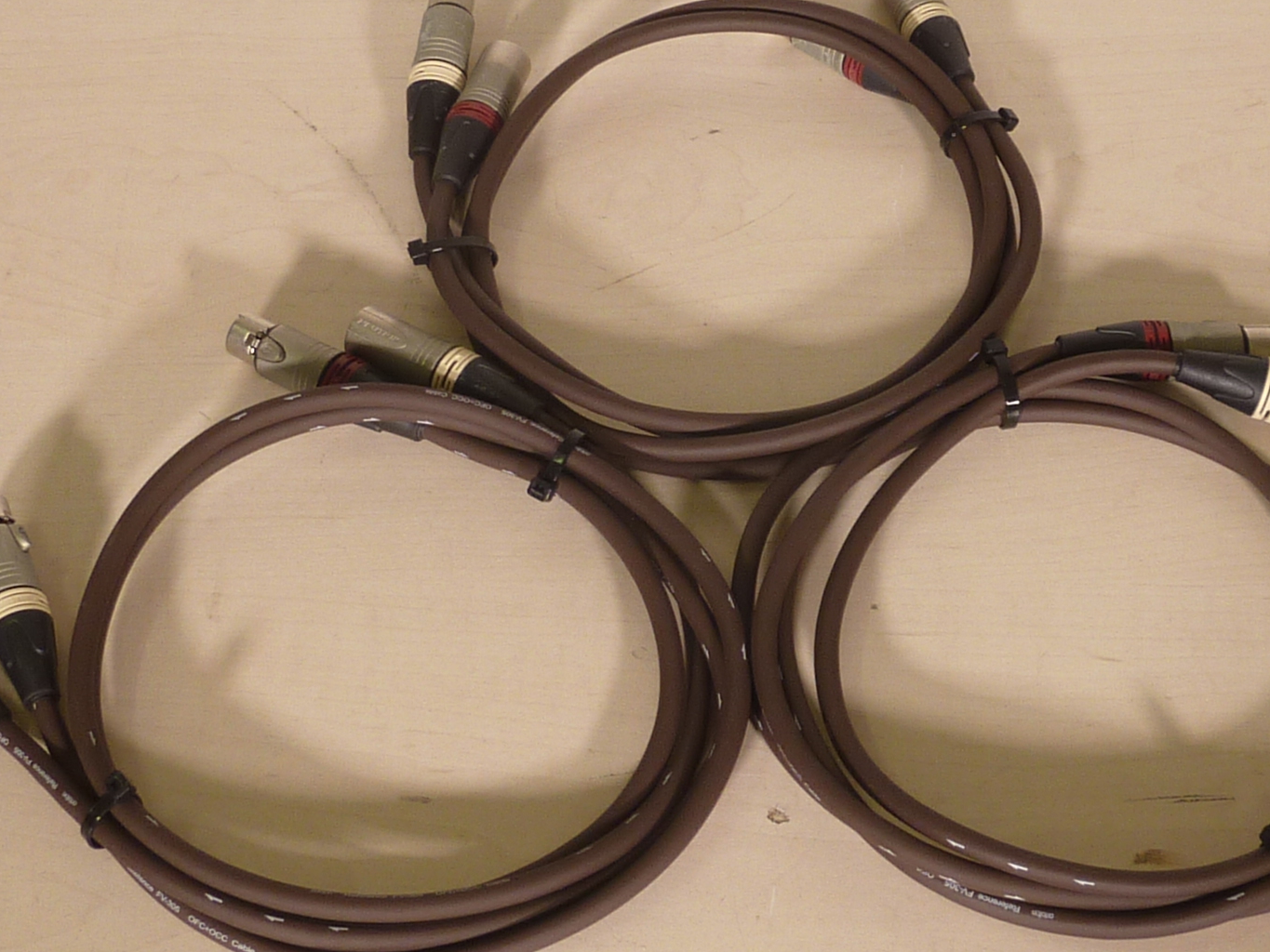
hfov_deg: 27.0
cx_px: 702
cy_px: 390
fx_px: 2642
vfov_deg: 20.4
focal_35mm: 72
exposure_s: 1/40
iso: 80
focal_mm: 4.4
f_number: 3.3
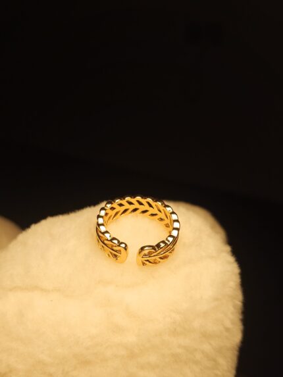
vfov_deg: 56.8
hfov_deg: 44.2
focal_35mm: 32
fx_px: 349
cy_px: 188
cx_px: 142
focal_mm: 3.98
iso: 50
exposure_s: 1/100
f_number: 1.8
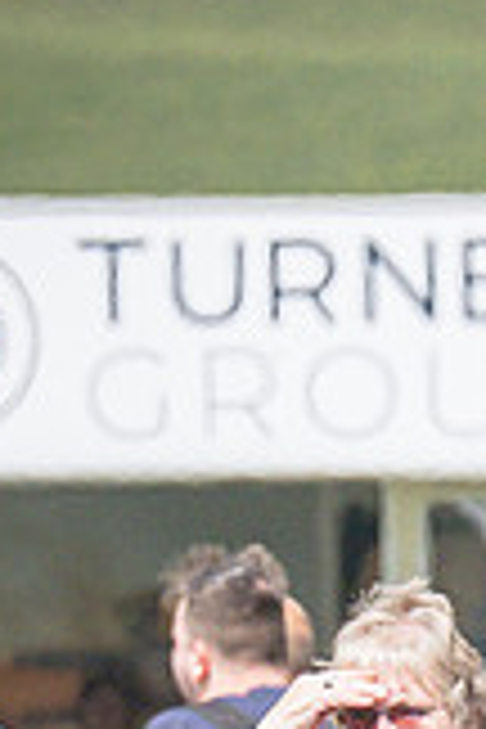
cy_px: 873
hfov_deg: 0.9
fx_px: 31952
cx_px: 866
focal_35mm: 1578
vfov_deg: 1.3
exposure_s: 1/2500
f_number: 5
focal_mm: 200
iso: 400
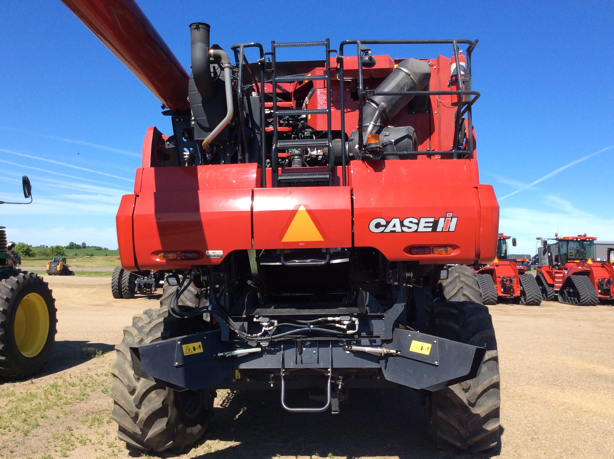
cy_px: 230
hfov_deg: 56.9
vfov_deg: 44.1
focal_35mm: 32
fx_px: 567
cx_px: 307
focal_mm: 3.3
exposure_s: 1/1003
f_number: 2.4
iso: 32
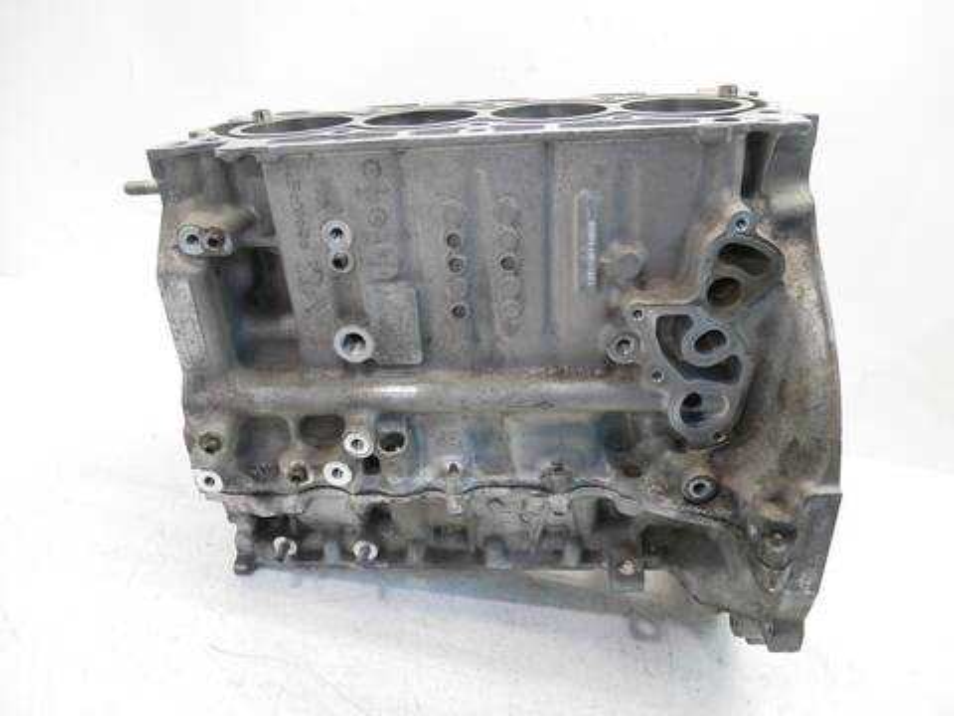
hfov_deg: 71.6
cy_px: 358
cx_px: 477
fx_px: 661
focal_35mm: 24
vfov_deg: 56.8
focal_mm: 12
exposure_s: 1/60
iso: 1000
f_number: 3.5
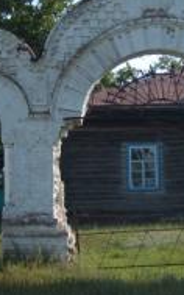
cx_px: 126
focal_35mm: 88
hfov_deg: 14.8
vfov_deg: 23.6
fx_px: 707
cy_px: 142
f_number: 7.1
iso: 50
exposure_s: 1/180
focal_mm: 5.8
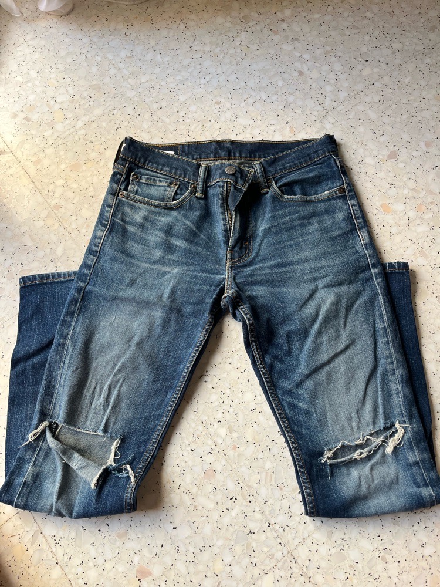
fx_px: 441
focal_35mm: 26
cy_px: 294
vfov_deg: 67.3
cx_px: 220
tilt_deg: -70.0
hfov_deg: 53.1
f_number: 1.6
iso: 80
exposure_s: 1/122
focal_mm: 5.1
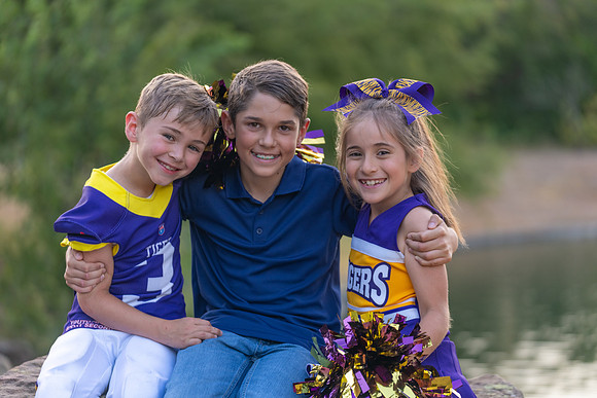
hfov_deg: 17.3
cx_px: 298
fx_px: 1957
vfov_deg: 11.6
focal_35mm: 118
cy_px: 199
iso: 500
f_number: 2.8
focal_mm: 118
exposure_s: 1/320
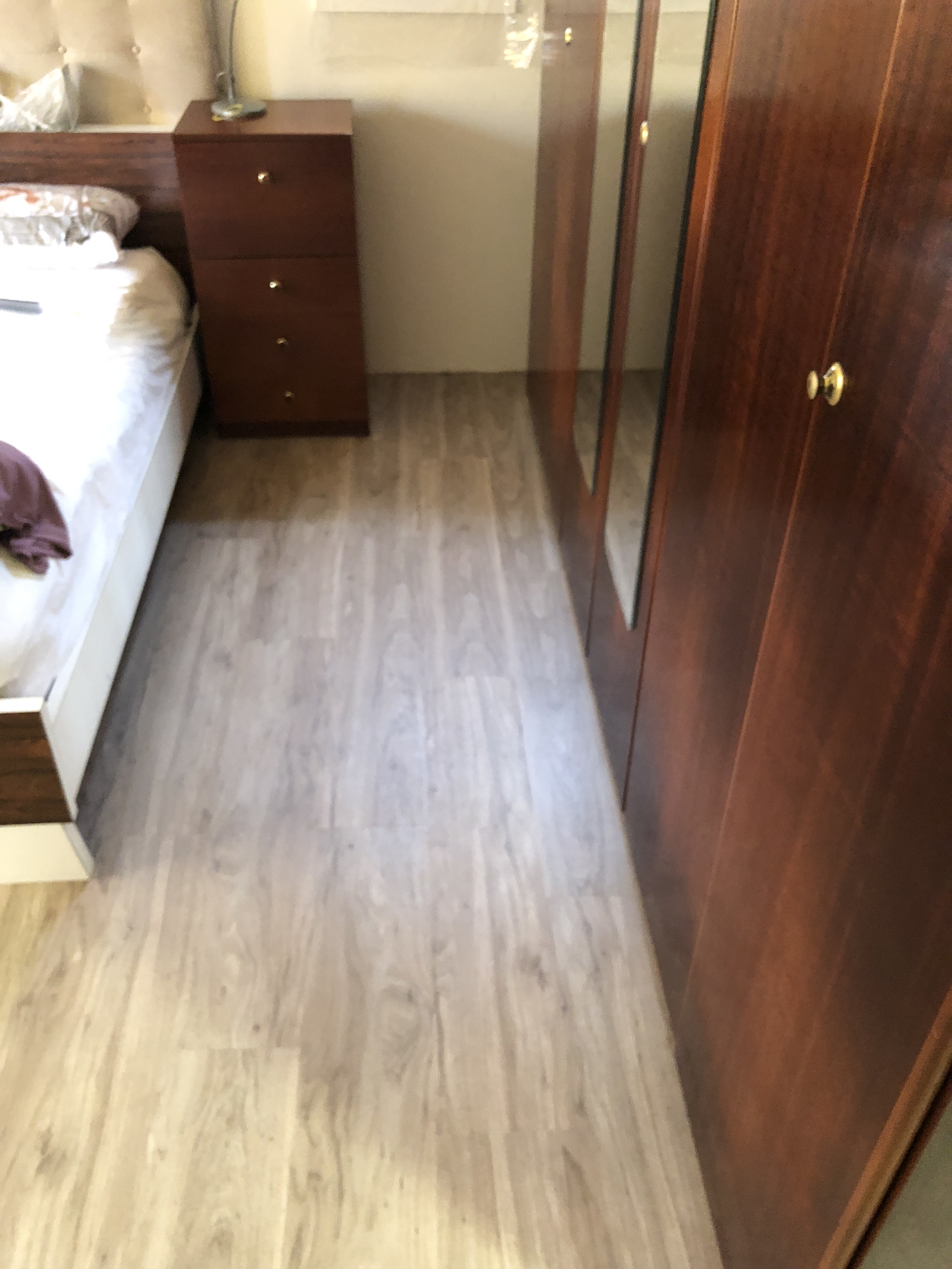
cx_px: 476
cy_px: 634
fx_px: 1027
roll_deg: -2.6
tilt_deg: -36.4
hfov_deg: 49.7
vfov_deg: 63.4
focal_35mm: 28
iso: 100
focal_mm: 4
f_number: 1.8
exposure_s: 1/6
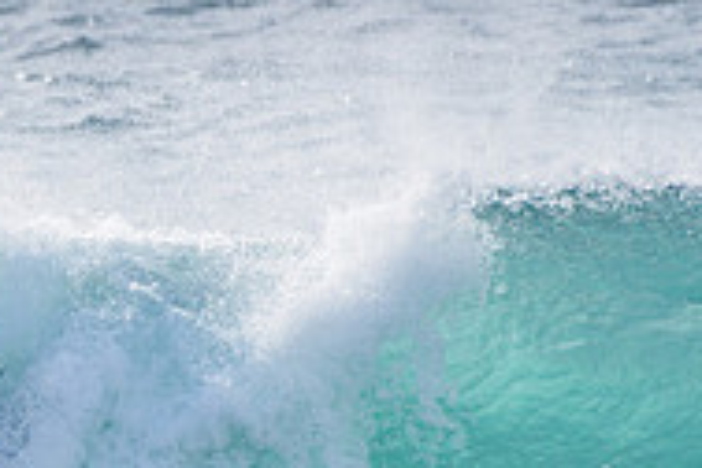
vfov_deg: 0.7
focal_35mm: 1877
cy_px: 431
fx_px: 36599
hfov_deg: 1.1
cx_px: -291
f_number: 5.6
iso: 110
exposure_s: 1/2000
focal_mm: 500
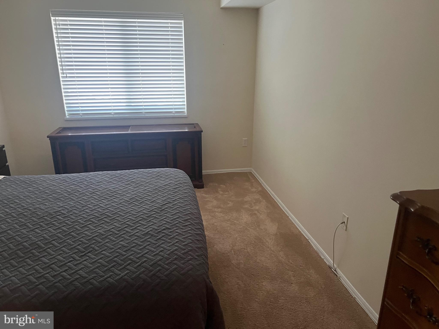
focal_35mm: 26
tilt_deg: -15.9
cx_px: 220
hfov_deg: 67.3
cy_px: 164
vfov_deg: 53.1
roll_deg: -2.1
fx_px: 330
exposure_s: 1/60
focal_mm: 5.7
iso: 320
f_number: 1.5
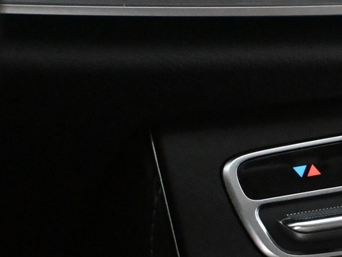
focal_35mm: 166
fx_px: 1638
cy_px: 208
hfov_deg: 11.2
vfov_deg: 8.9
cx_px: 597
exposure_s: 1/60
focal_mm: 30.5
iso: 9000
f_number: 4.8
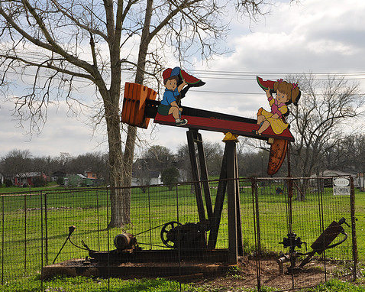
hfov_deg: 32.5
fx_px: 626
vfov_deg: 26.2
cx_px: 205
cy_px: 146
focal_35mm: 58
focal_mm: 34
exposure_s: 1/200
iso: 200
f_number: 11
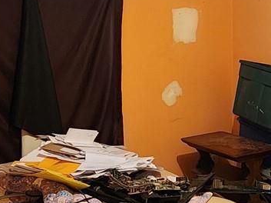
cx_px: 185
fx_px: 461
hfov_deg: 32.4
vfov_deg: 24.7
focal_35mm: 59
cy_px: 82
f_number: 2.2
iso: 400
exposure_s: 1/30
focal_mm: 2.2
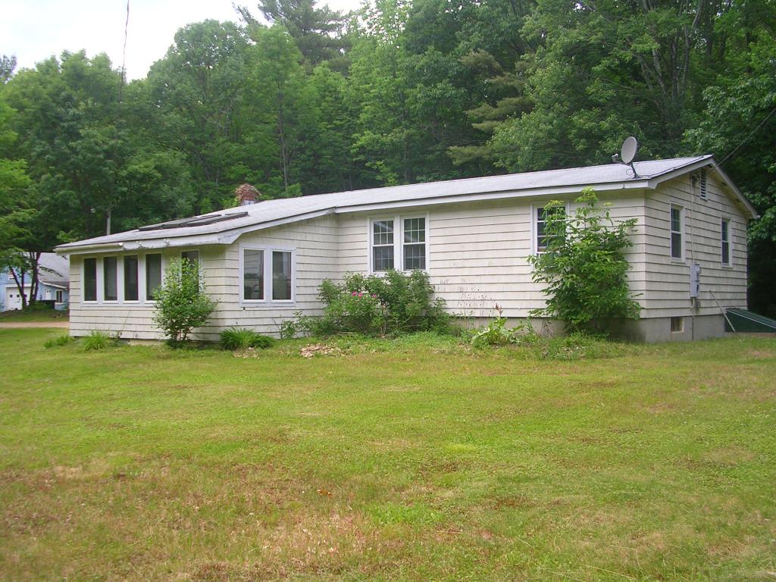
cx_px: 388
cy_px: 291
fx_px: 852
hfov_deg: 49.0
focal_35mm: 38
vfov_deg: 37.7
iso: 50
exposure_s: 1/342
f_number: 2.8
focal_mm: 5.8
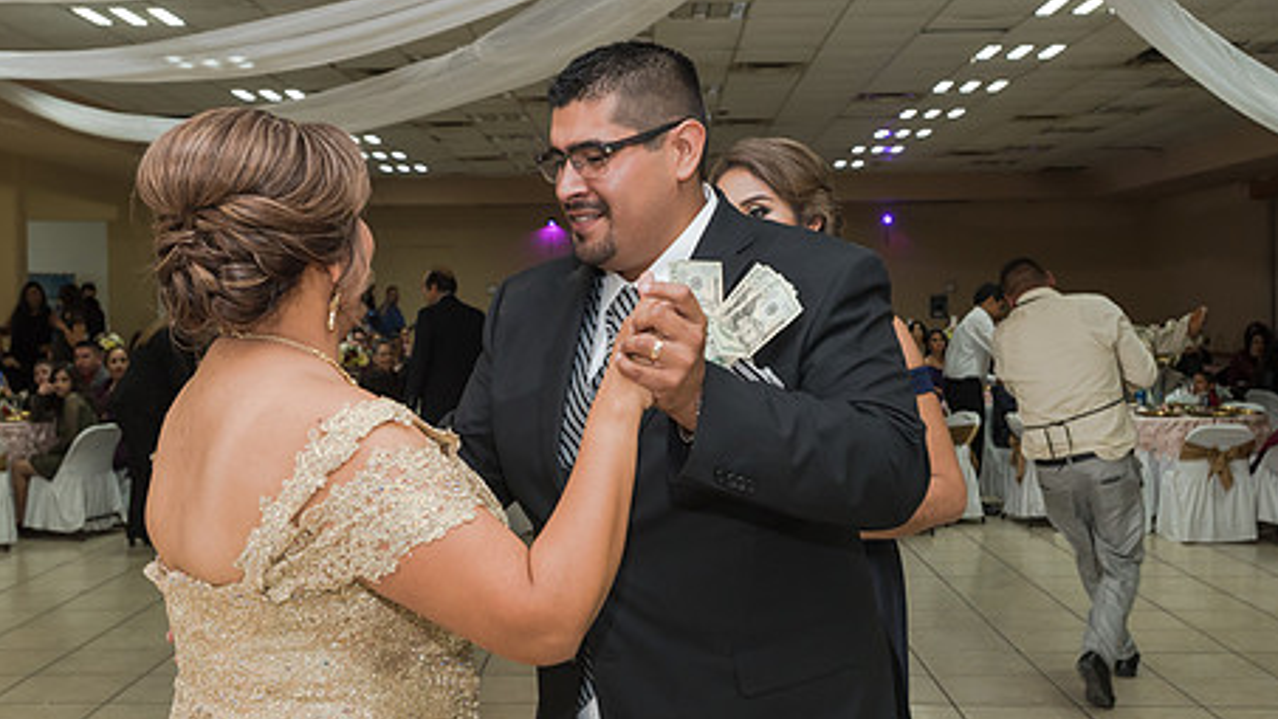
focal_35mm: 47
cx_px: 604
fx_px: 1593
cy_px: 365
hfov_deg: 43.7
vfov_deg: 25.4
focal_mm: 35
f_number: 4
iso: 1600
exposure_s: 1/100
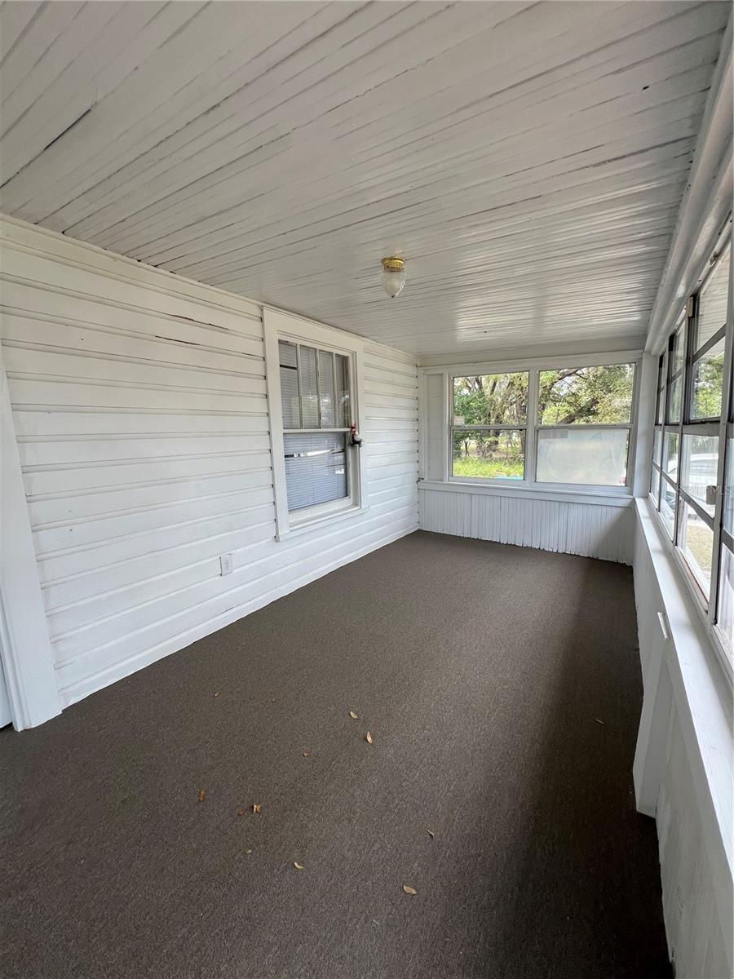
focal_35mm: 13
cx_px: 367
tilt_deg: -7.7
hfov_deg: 89.9
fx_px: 368
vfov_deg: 106.2
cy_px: 490
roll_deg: +1.3
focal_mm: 1.57
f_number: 1.8
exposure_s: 1/129
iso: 32
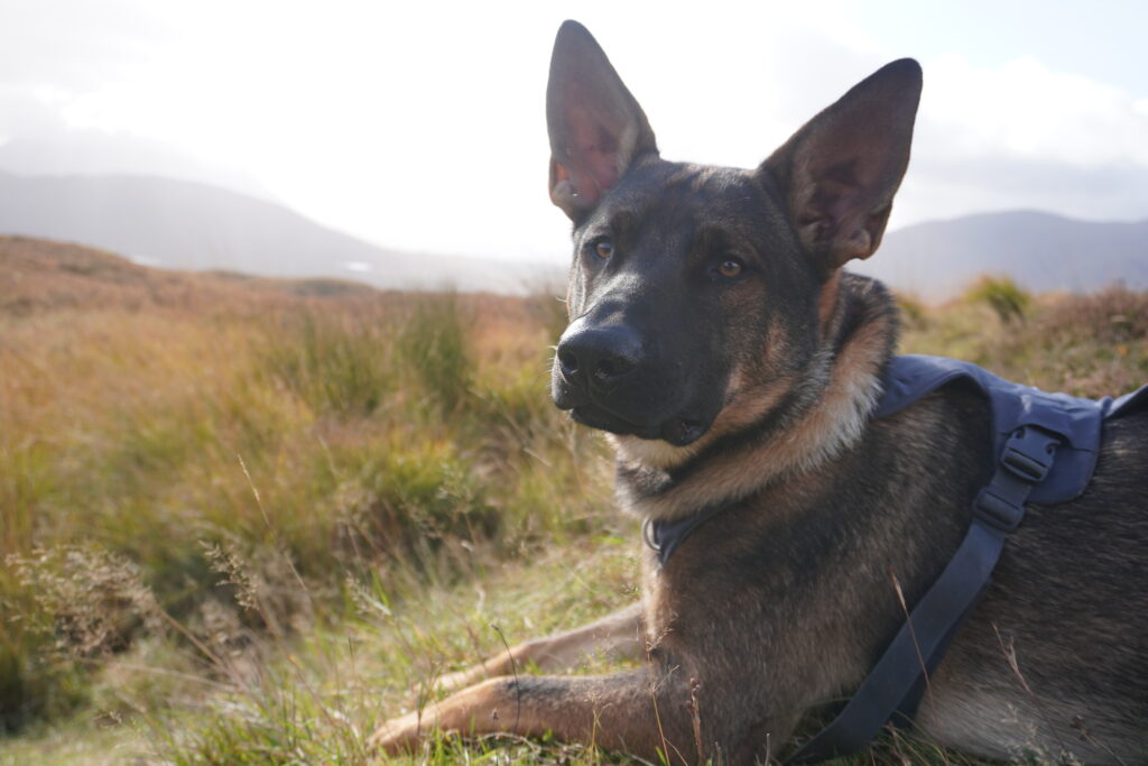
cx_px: 574
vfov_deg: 40.0
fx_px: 1052
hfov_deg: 57.2
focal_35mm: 33
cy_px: 383
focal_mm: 22
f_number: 4.5
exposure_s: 1/250
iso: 100
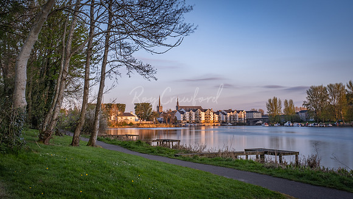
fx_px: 382
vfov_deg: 29.0
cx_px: 167
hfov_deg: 49.5
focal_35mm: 41
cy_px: 75
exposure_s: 120
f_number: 16
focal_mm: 24.9
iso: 160
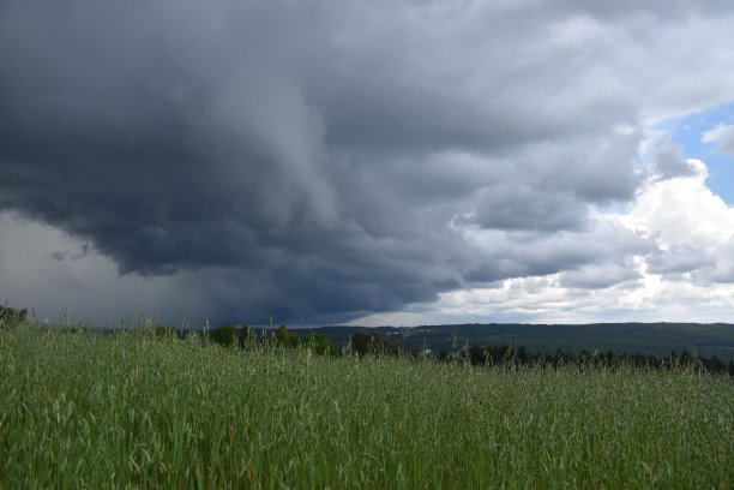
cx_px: 367
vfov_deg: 47.9
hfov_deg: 67.4
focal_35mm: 27
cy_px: 245
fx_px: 550
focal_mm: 18
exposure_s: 1/1600
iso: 400
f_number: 6.3
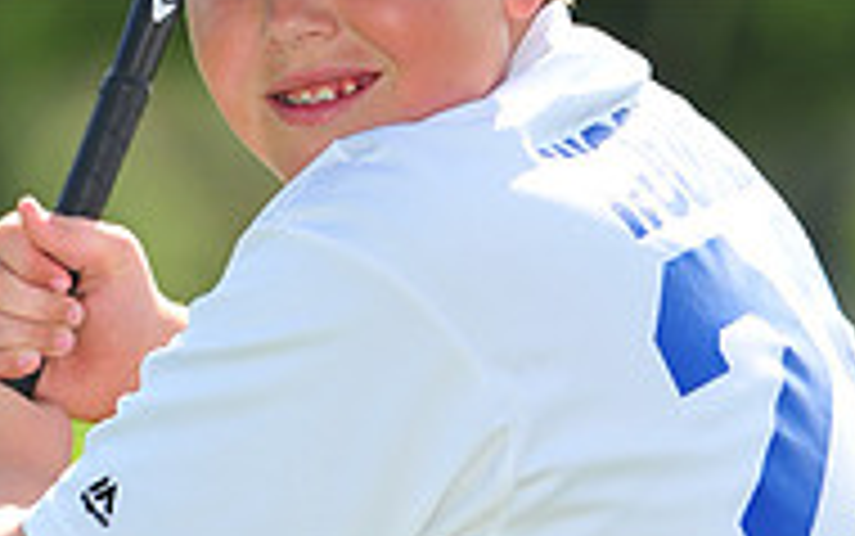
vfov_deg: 2.6
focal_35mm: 512
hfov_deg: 4.1
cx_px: 594
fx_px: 11937
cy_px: -149
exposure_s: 1/1600
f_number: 4.5
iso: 320
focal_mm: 165
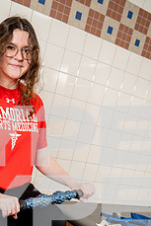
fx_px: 320
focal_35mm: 51
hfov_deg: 25.9
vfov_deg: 36.3
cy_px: 206
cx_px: 22
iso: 250
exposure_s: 1/250
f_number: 6.3
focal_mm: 26
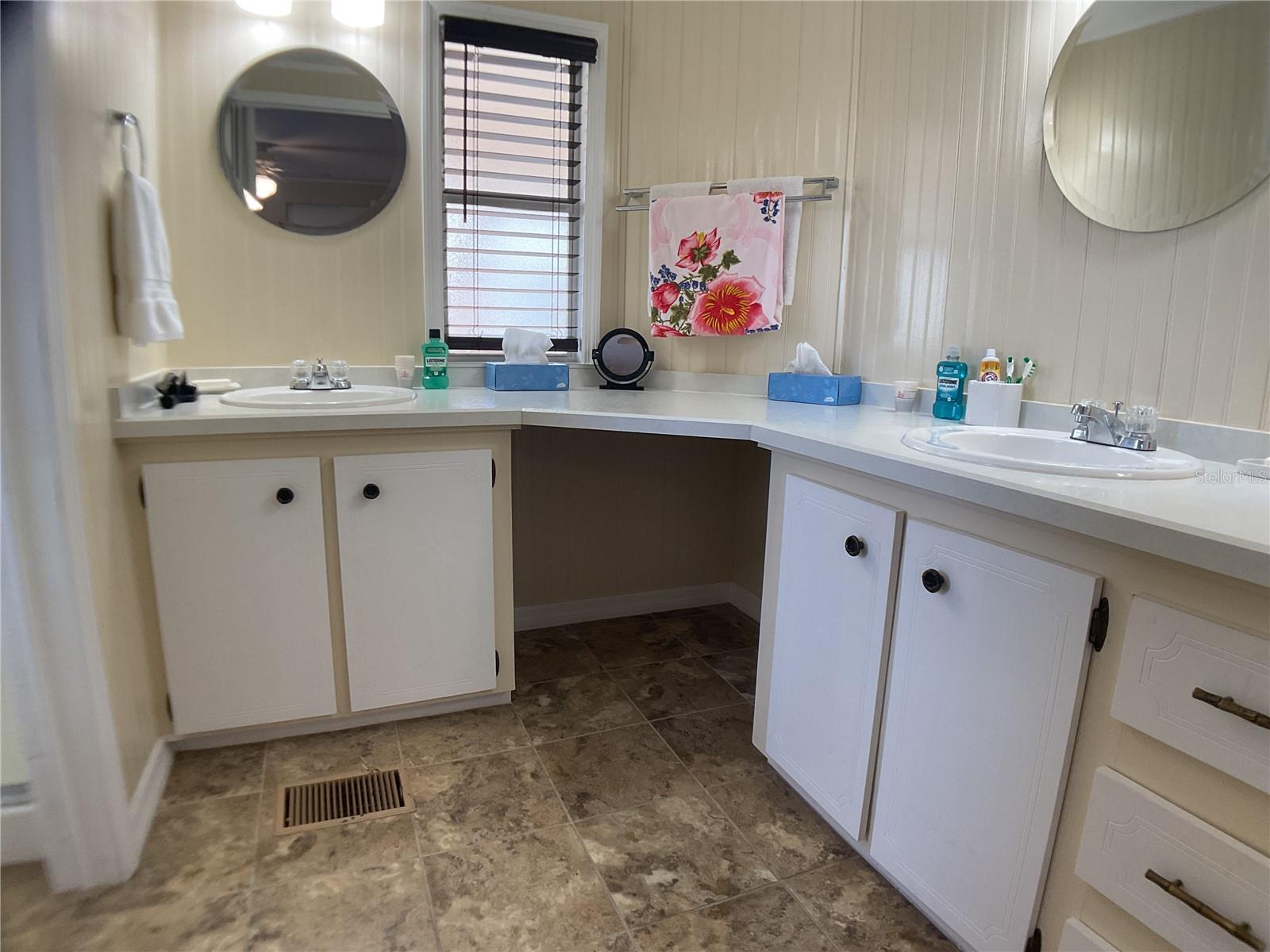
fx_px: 1064
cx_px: 635
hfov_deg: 61.7
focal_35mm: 29
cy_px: 476
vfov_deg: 48.2
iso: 64
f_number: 1.8
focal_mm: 3
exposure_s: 1/120
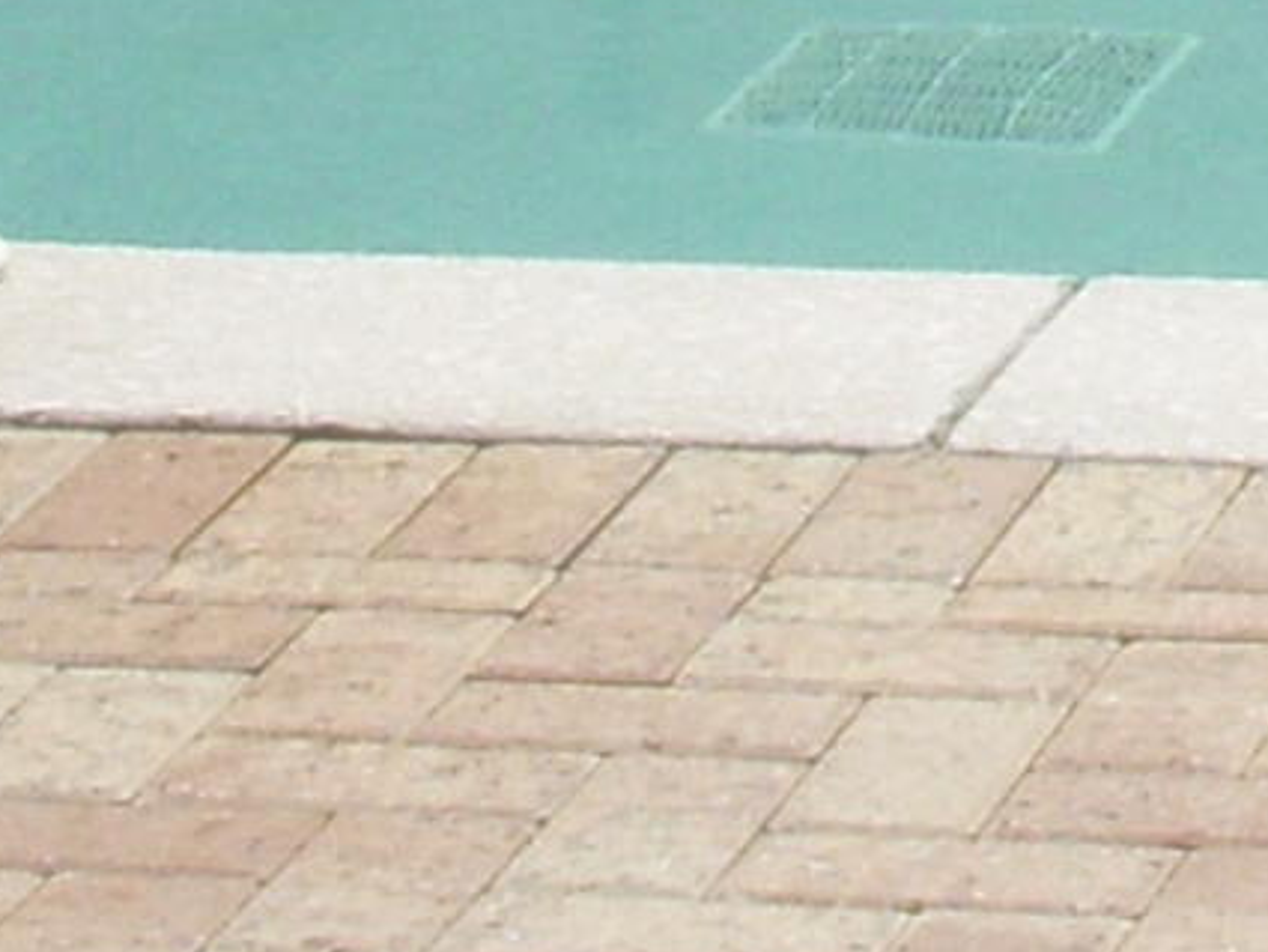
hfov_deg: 7.3
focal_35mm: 268
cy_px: -1385
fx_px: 9820
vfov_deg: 5.4
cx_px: 1924
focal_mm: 6.3
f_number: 6.6
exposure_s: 1/400
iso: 100
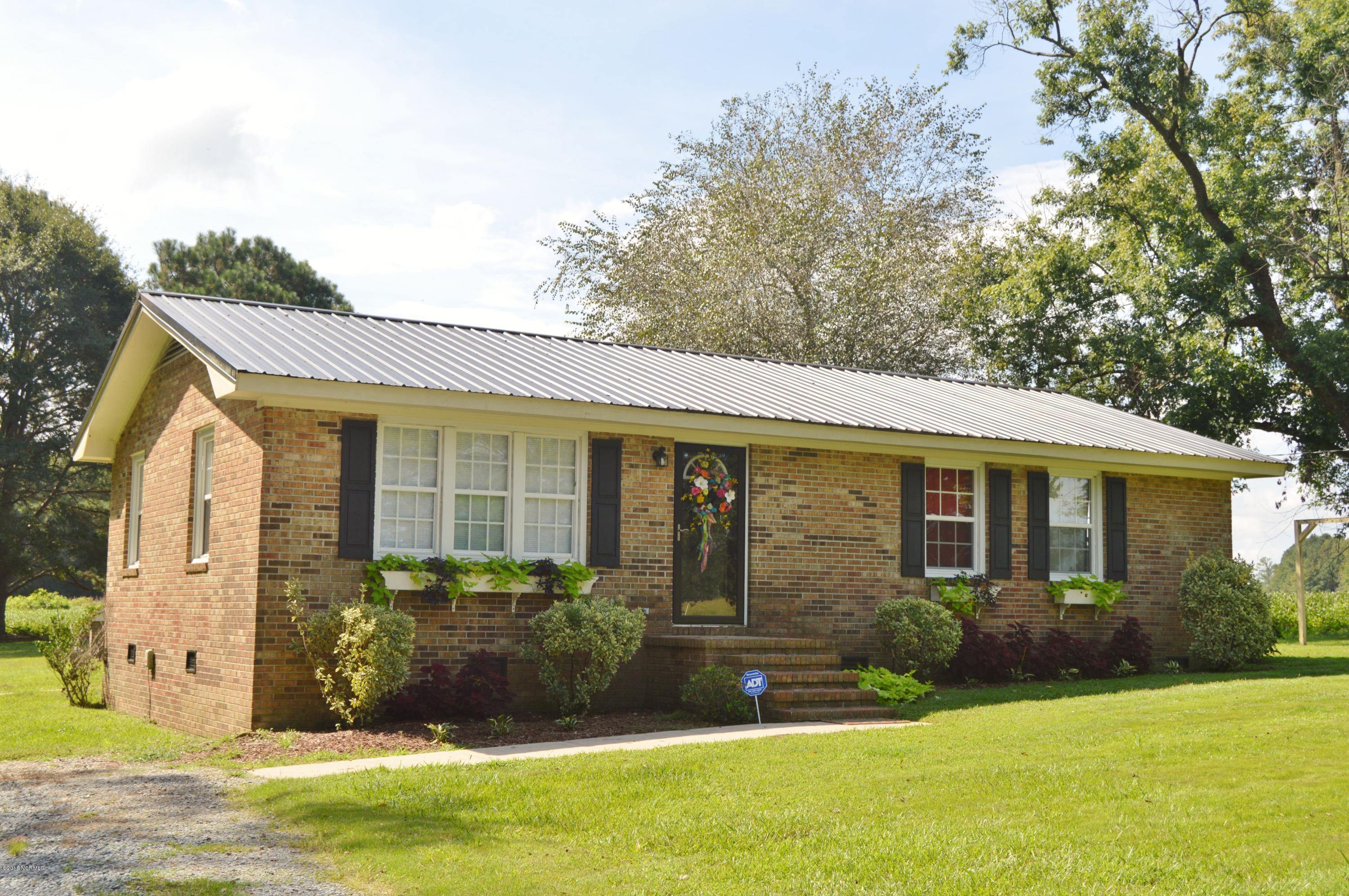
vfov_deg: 31.8
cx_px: 674
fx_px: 1572
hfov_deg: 46.4
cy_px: 448
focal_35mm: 42
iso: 100
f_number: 8
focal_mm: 28
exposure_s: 1/200
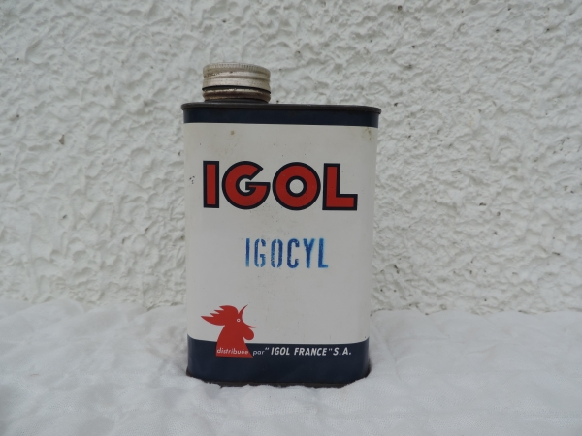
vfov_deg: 56.8
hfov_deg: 71.6
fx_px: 404
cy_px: 218
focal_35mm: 24
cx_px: 291
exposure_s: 1/1000
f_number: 3
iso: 80
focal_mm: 4.3
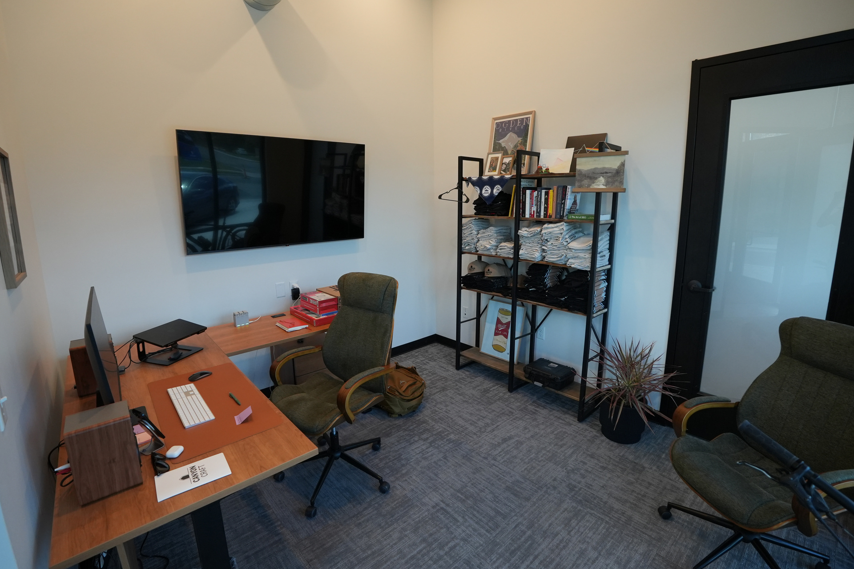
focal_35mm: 16
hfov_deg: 96.7
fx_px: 380
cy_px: 267
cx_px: 427
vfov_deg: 73.7
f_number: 4
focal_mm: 10
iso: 1000
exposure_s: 1/160
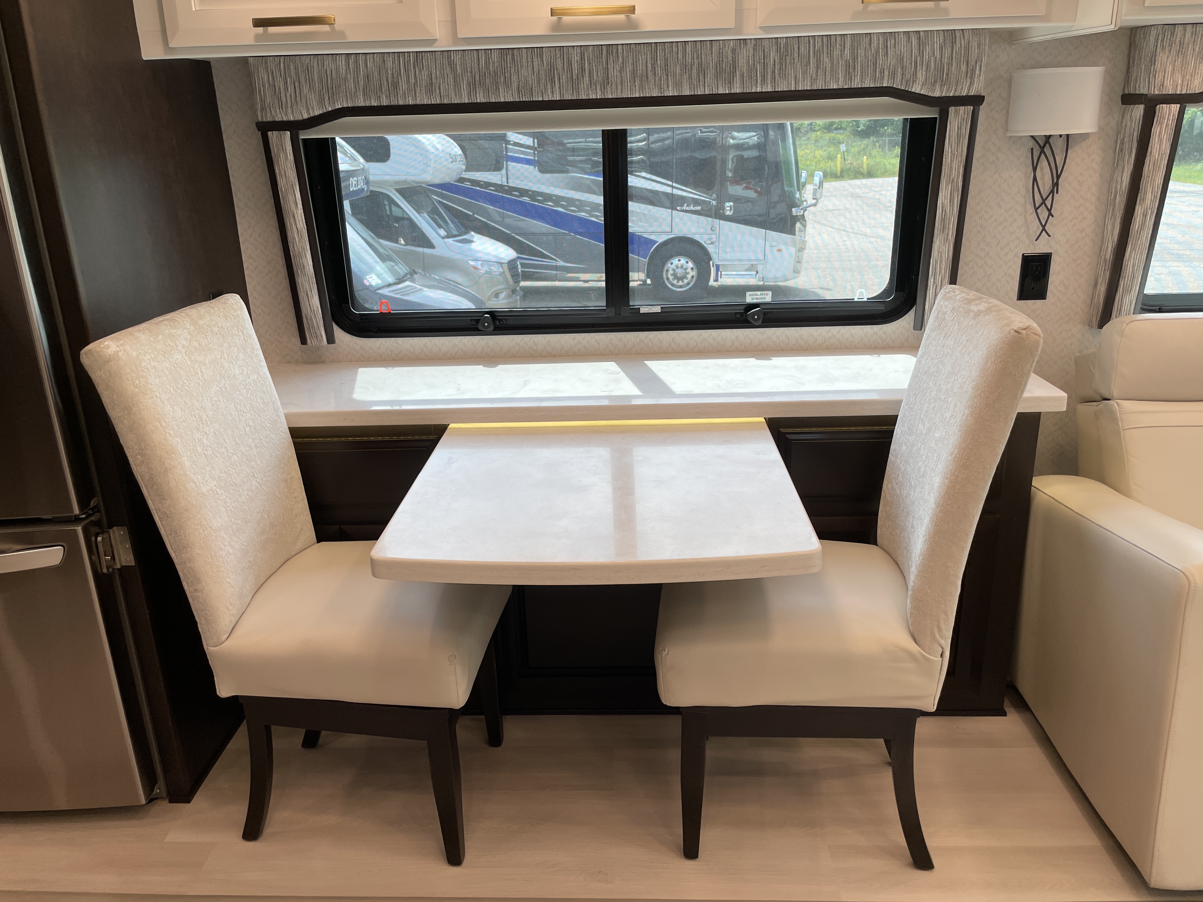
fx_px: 904
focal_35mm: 26
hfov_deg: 67.3
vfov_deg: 53.1
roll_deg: +2.8
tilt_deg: -17.1
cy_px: 451
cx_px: 602
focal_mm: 4.2
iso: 32
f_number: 1.6
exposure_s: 1/121
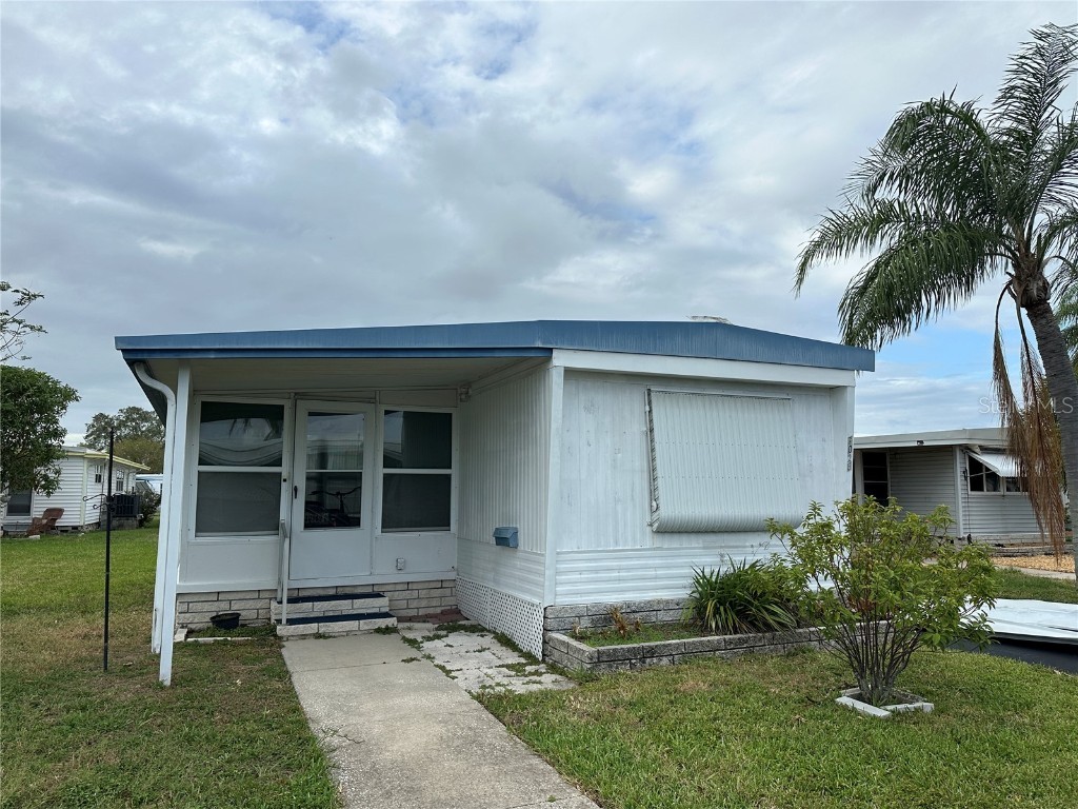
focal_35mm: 24
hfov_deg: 71.6
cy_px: 404
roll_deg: +0.1
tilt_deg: +6.7
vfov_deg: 56.8
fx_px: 747
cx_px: 539
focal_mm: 6.86
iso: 80
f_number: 1.78
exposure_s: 1/3861
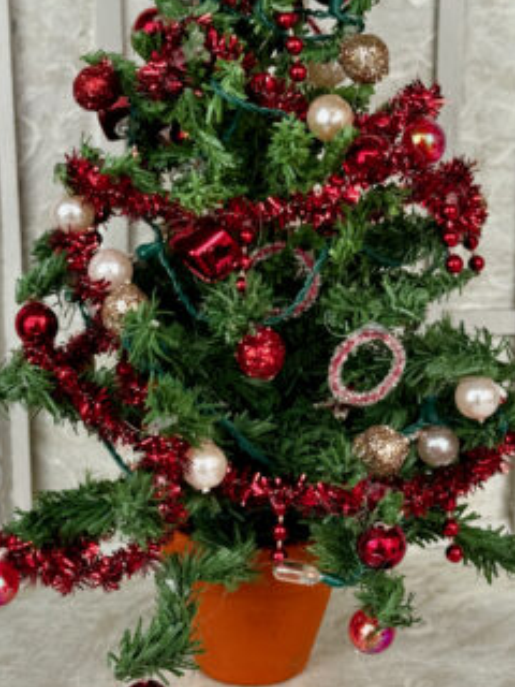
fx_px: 1190
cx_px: 264
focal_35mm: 60
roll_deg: +0.6
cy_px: 266
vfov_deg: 32.1
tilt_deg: -18.5
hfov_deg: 24.4
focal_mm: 6.76
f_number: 1.78
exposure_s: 1/144
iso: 80
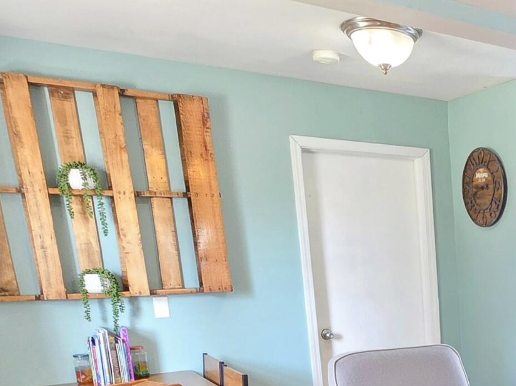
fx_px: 626
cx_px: 593
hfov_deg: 36.4
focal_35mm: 42
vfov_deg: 31.5
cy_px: 394
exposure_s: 1/60
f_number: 1.9
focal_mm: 2.2
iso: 320
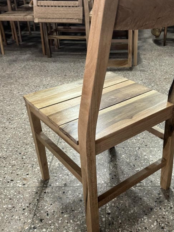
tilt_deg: -27.1
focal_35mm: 37
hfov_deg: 38.2
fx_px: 248
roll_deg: +1.2
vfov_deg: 50.2
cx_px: 117
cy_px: 117
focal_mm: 6.76
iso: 320
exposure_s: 1/50
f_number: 1.78
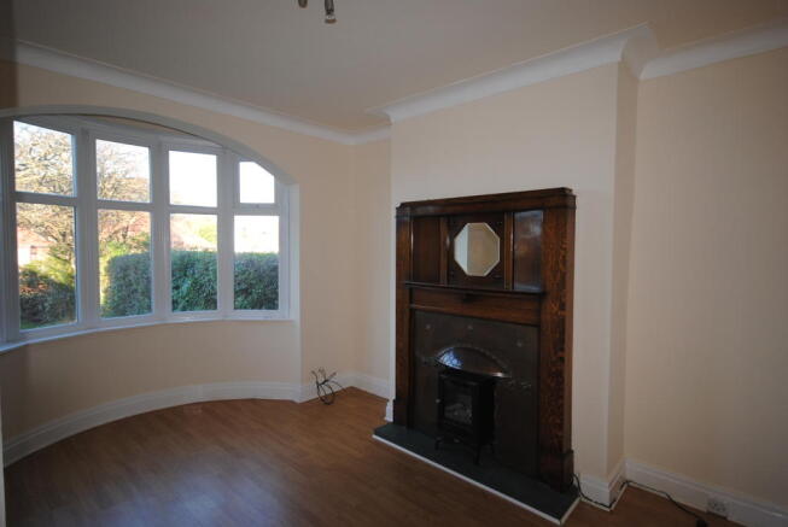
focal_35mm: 20
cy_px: 264
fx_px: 427
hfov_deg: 85.4
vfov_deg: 63.4
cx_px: 394
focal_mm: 13
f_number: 4.5
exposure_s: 1/60
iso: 200
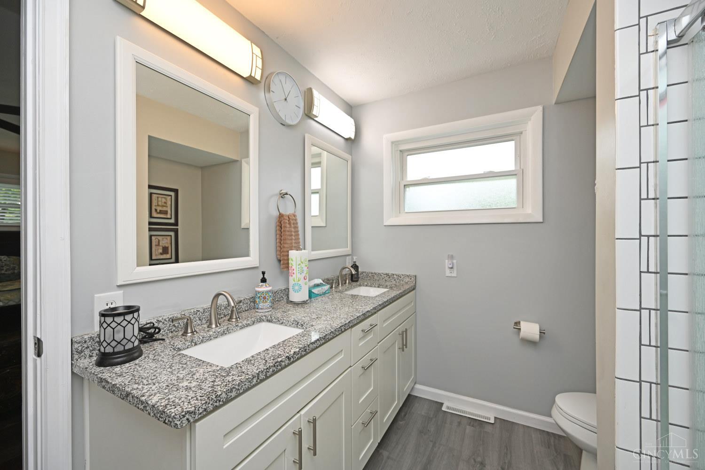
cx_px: 352
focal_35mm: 14
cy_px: 235
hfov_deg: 104.3
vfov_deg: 81.2
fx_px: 274
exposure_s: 1/125
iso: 180
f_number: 5.6
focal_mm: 14
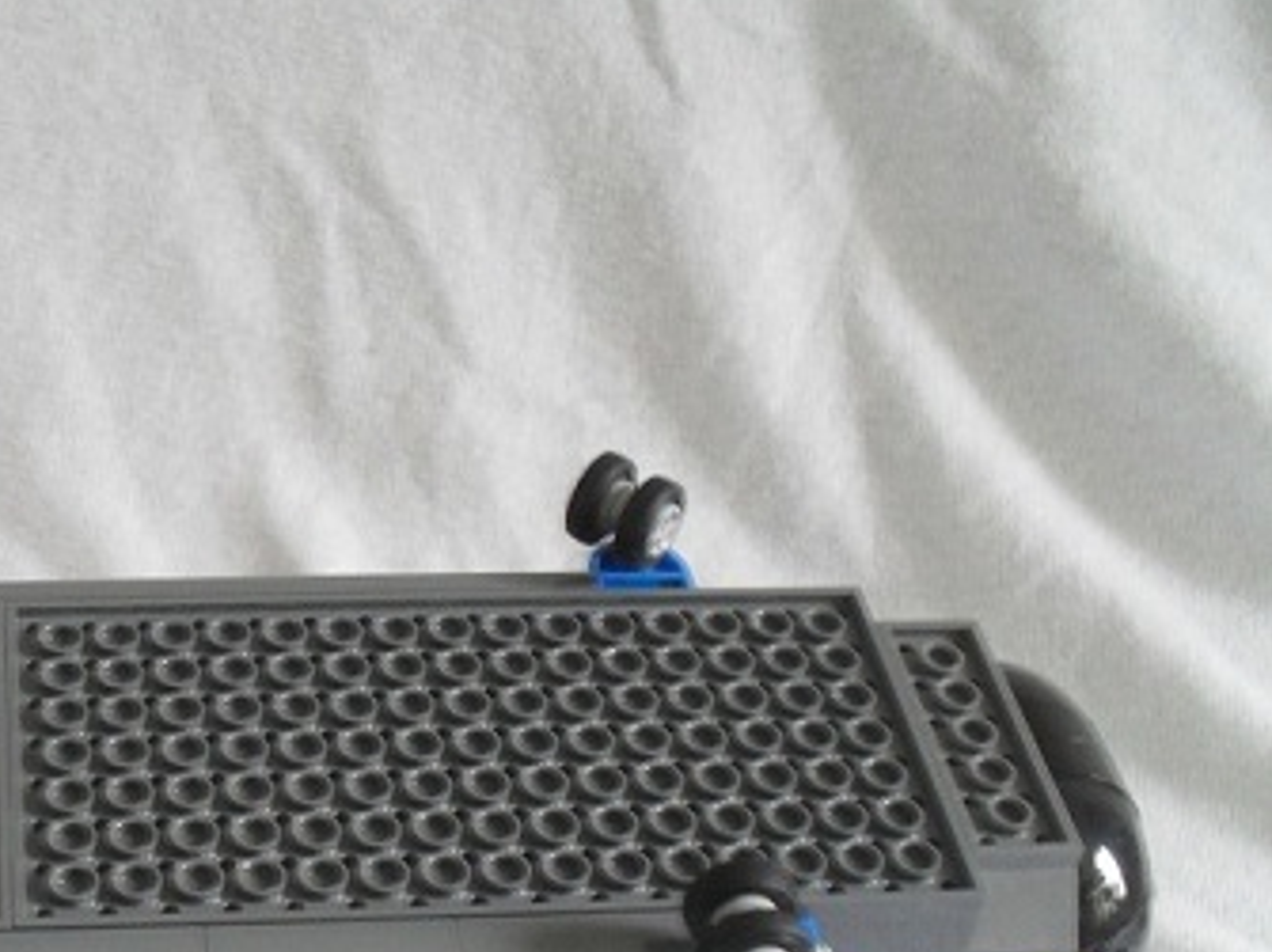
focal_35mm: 63
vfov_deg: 23.0
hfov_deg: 29.5
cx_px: 131
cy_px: 755
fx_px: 2314
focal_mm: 6.3
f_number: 3.2
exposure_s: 1/4
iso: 200
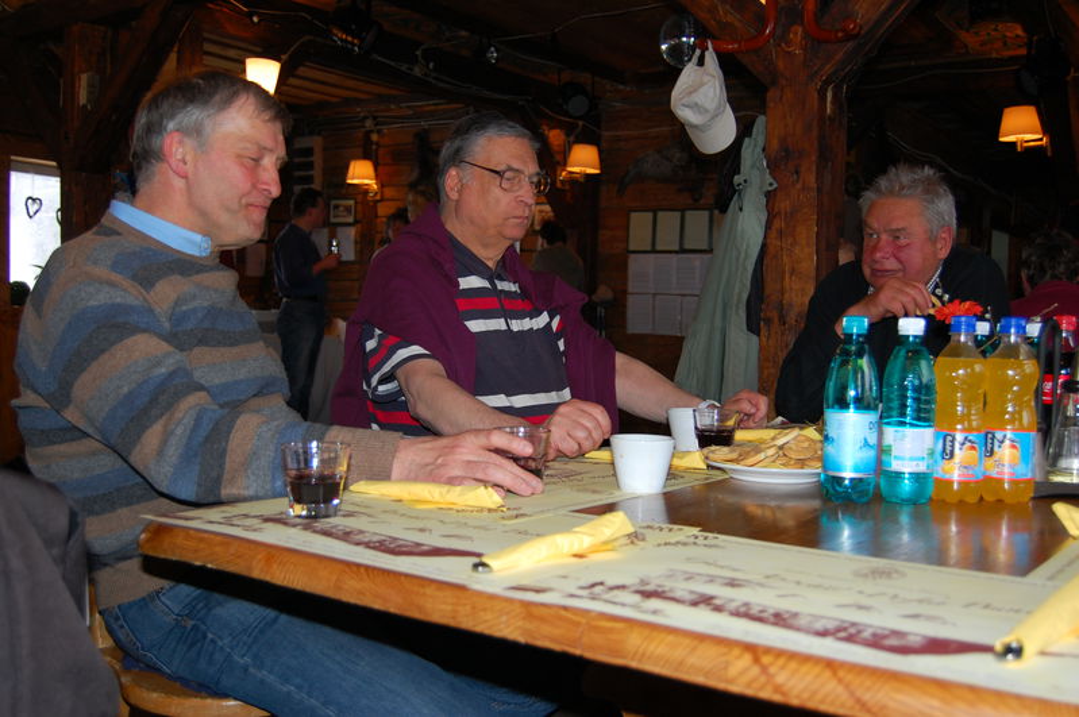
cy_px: 358
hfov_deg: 49.6
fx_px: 1168
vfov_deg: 34.1
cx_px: 540
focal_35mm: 39
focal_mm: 26
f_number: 4
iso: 200
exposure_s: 1/60
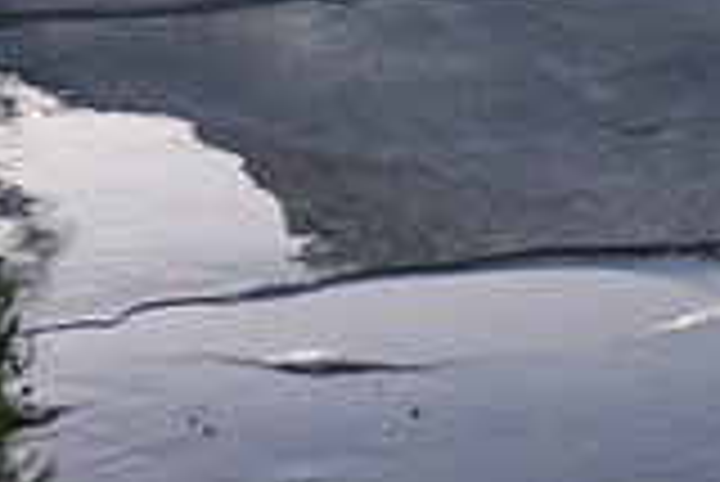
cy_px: -381
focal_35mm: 181
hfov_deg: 11.3
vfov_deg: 7.4
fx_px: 3623
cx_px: 680
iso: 2500
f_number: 2.2
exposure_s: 1/400
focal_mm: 50
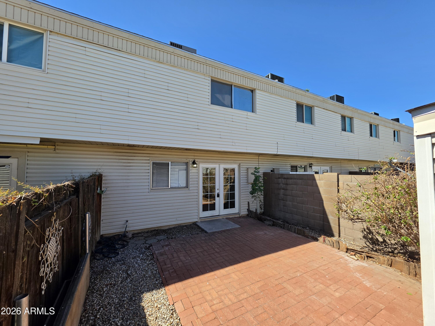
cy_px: 163
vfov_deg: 89.9
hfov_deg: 106.2
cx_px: 218
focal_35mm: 13
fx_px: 163
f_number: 1.9
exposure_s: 1/1099
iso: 32
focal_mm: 2.2
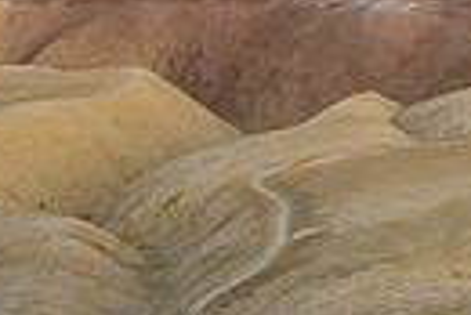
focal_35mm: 129
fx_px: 1690
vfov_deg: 10.2
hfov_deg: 15.6
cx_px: 475
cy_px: -185
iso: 320
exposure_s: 1/8
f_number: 18
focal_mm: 29
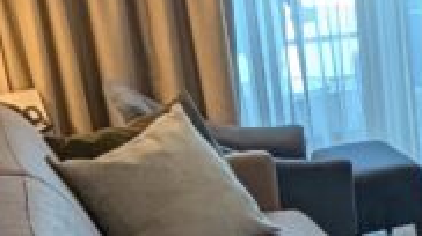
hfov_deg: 22.1
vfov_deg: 15.1
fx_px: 894
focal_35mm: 80
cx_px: 628
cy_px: 131
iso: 71
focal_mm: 1.95
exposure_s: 1/60
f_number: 2.2
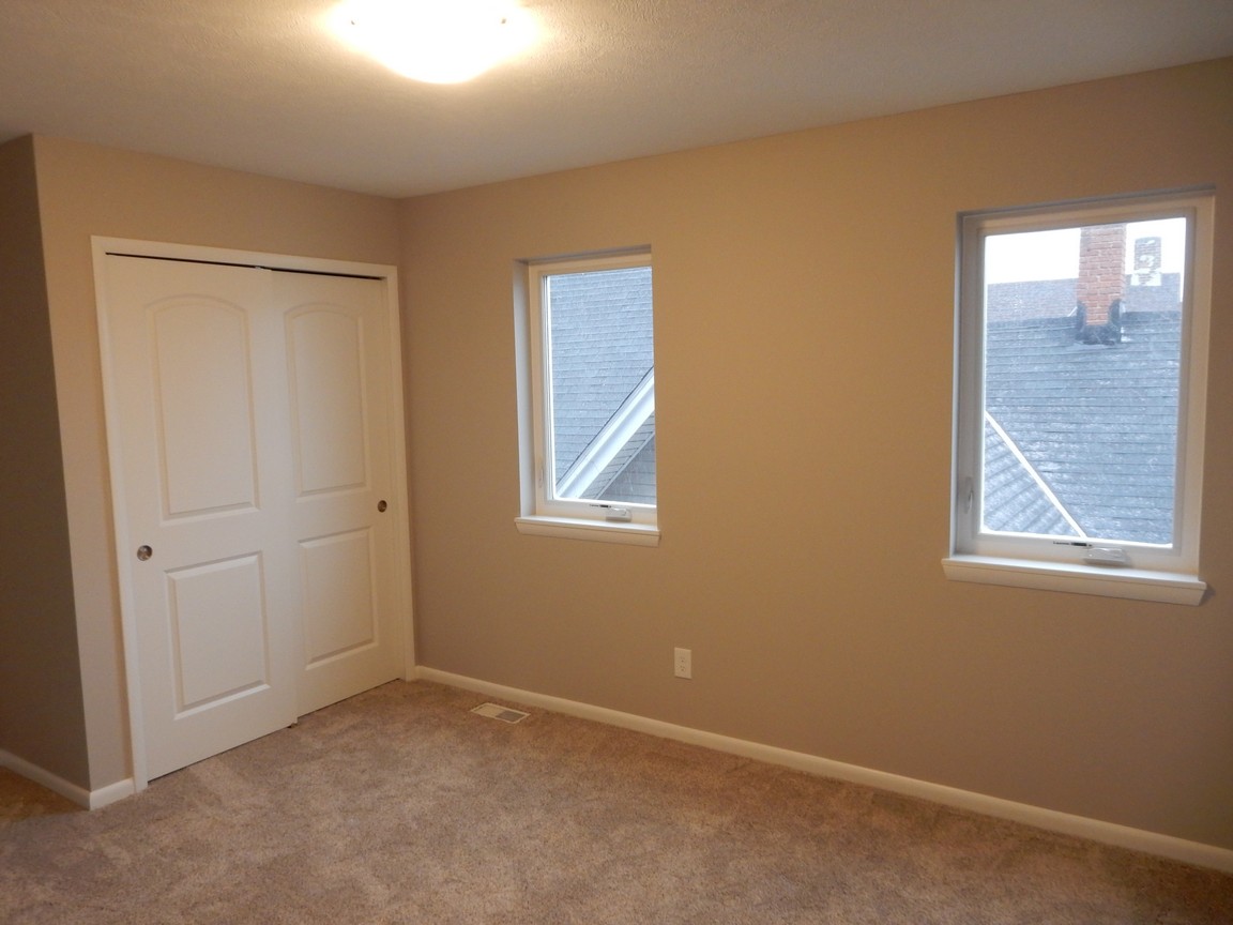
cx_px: 616
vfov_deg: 54.9
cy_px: 462
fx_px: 890
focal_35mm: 25
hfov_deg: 69.4
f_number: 3.7
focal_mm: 4.5
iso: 320
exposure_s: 1/30
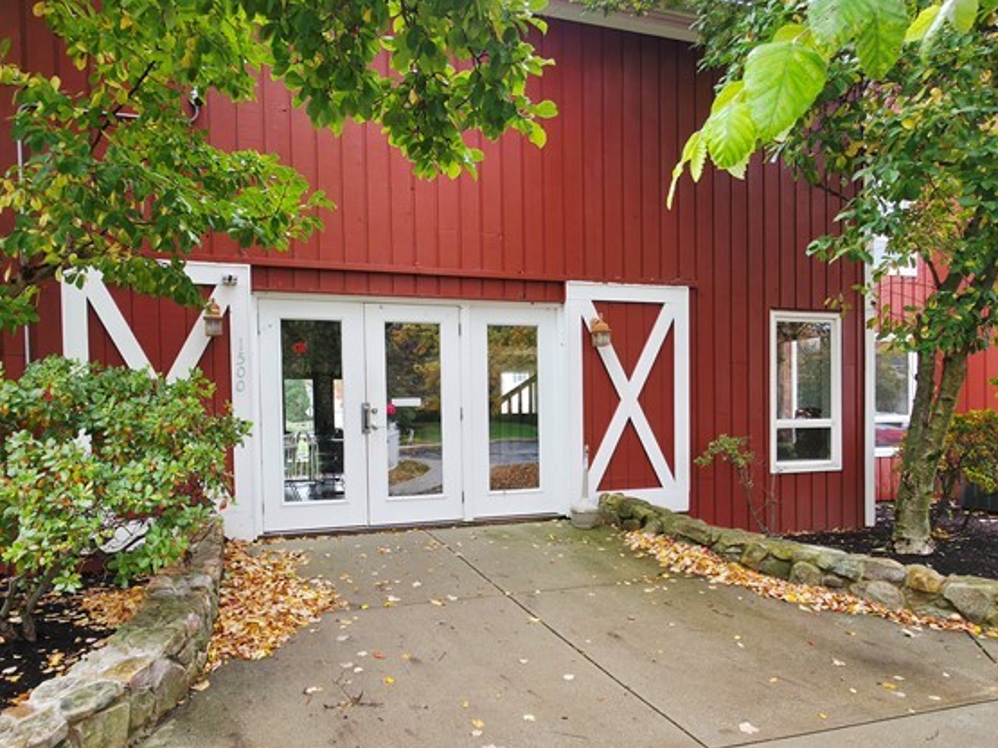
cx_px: 455
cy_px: 446
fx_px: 692
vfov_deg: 56.4
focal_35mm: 24
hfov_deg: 71.5
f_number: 1.9
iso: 20
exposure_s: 1/238
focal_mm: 2.2
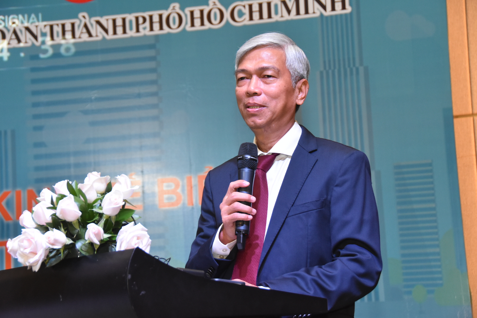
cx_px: 238
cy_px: 159
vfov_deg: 14.7
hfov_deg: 21.9
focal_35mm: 93
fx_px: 1232
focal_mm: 62
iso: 1600
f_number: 5.6
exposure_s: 1/200
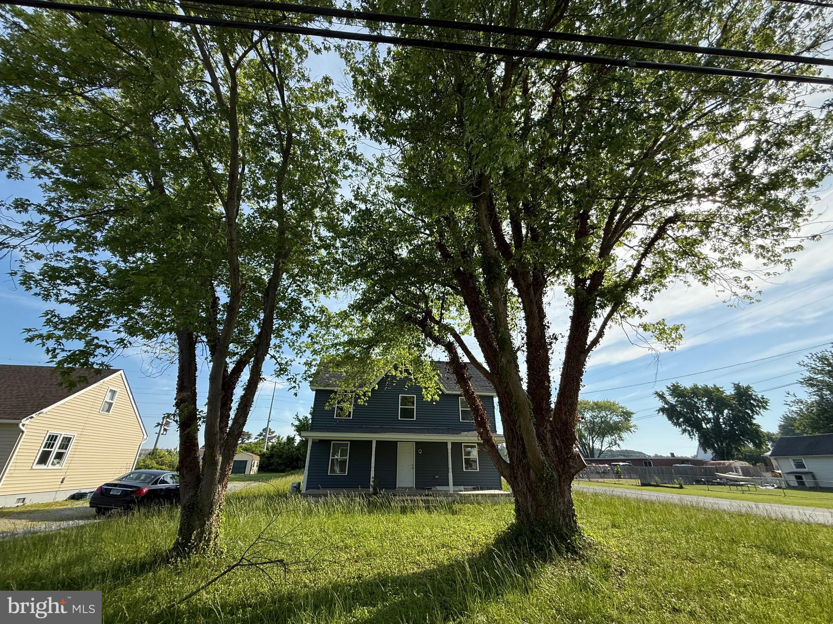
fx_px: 337
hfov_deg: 102.1
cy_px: 312
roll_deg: -0.8
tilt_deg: +25.3
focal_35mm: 14
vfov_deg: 85.7
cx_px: 416
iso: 64
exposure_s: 1/1211
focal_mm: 2.22
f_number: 2.2
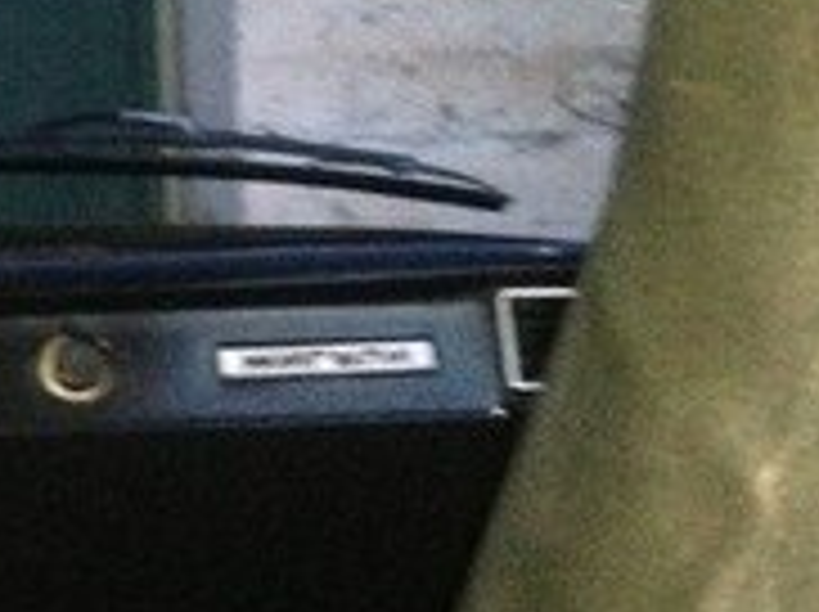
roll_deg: +2.3
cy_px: 331
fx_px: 2835
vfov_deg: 12.3
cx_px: -603
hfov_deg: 14.6
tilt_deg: +4.4
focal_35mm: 120
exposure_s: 1/16
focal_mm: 4.12
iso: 500
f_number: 2.4
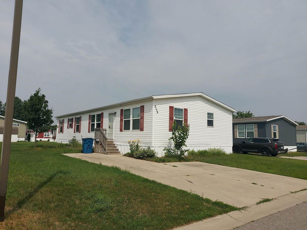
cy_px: 115
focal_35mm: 25
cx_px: 154
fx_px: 222
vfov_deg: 54.9
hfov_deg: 69.4
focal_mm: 4.6
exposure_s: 1/3580
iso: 50
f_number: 2
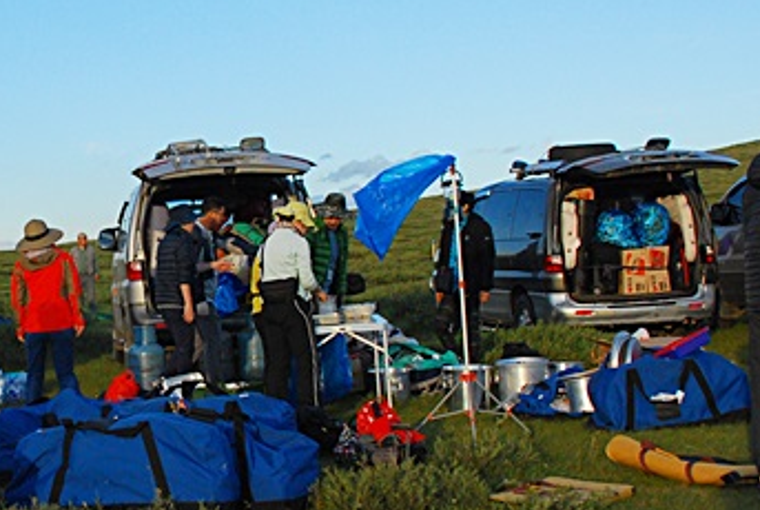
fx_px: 1628
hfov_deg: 25.1
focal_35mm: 77
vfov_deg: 17.8
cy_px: 275
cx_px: 16
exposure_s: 1/500
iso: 400
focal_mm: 22
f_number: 6.3
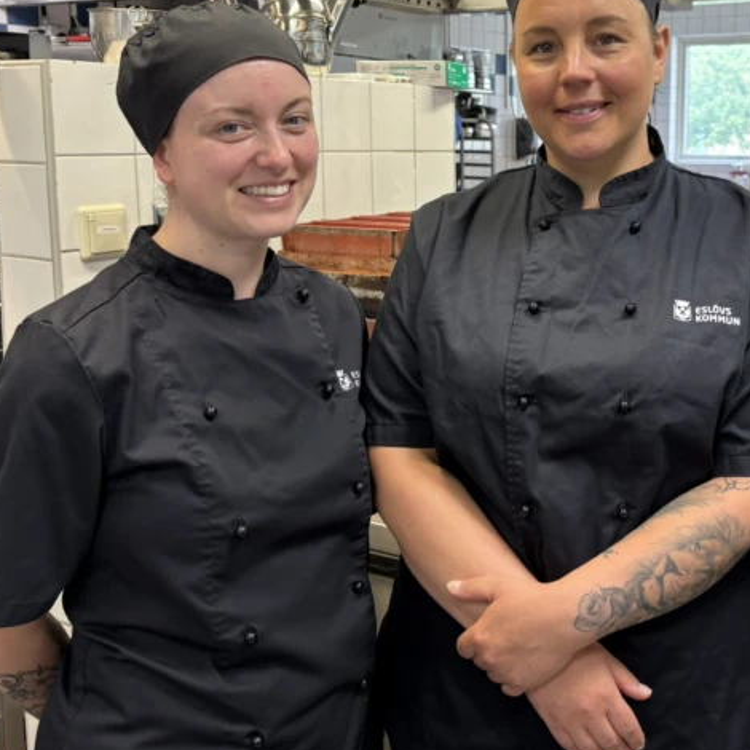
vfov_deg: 38.1
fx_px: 1079
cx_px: 605
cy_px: 277
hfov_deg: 36.9
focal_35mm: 44
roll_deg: -0.6
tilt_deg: -7.3
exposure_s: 1/50
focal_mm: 5.96
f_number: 1.6
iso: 80
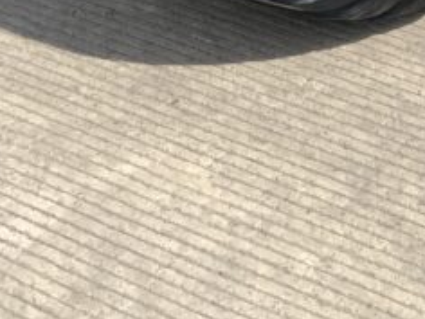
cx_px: 375
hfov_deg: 15.5
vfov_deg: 10.6
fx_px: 1547
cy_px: -368
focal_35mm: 126
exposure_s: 1/1490
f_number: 1.8
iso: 16
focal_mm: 3
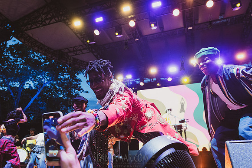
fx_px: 189
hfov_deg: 67.4
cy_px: 84
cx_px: 126
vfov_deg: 48.0
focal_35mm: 27
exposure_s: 1/500
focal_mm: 27
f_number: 4
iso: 6400
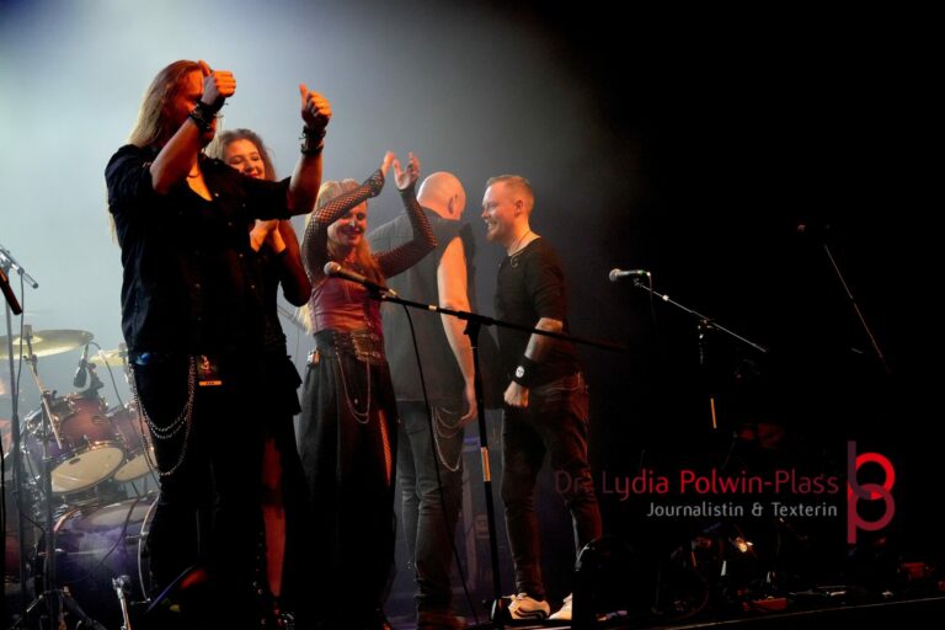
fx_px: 2205
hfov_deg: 24.2
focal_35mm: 84
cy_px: 315
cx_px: 472
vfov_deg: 16.3
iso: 5000
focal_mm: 56
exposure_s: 1/160
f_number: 4.5
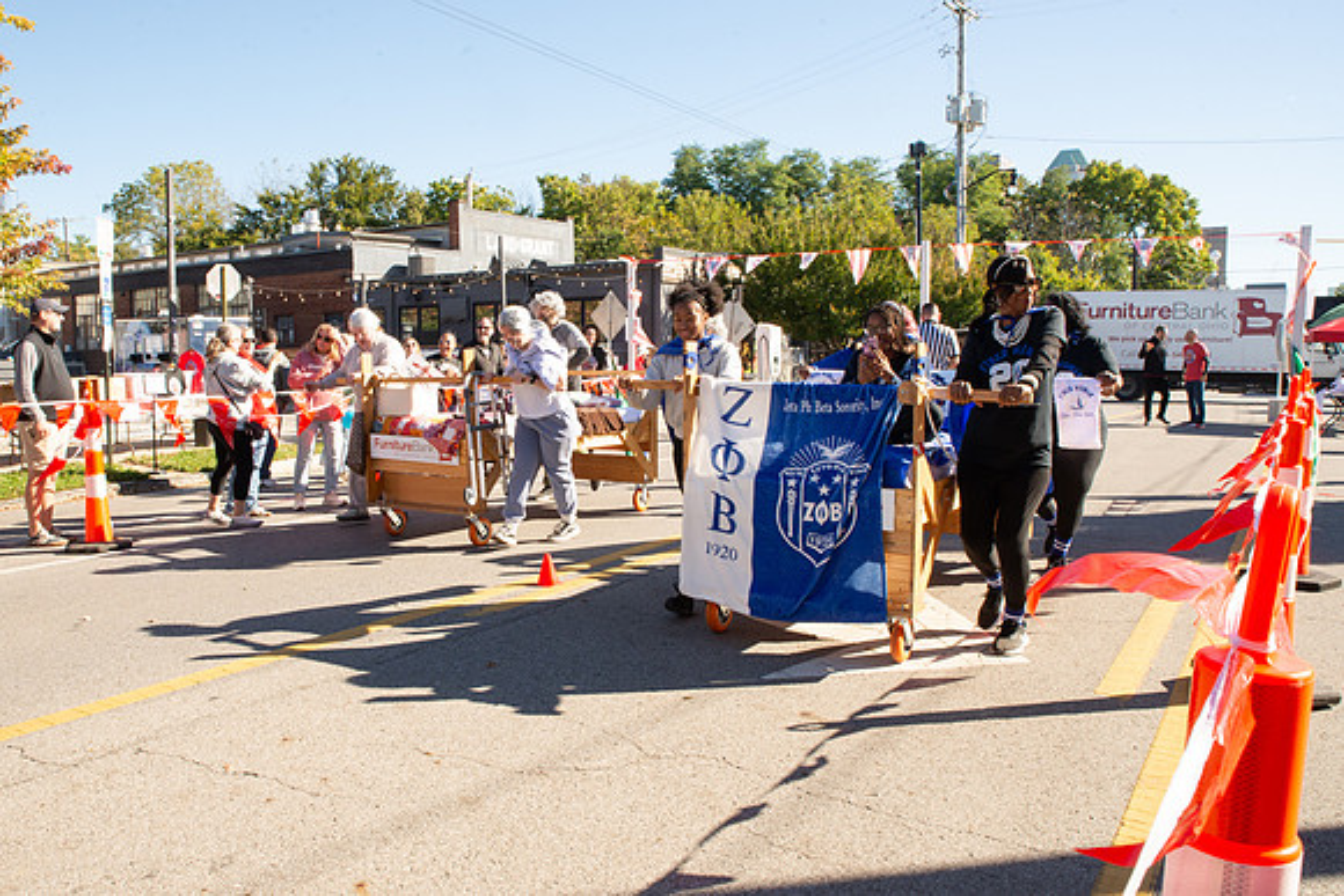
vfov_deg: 46.4
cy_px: 471
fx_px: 1046
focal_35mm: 28
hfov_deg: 65.3
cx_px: 605
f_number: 16
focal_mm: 24
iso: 800
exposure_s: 1/160
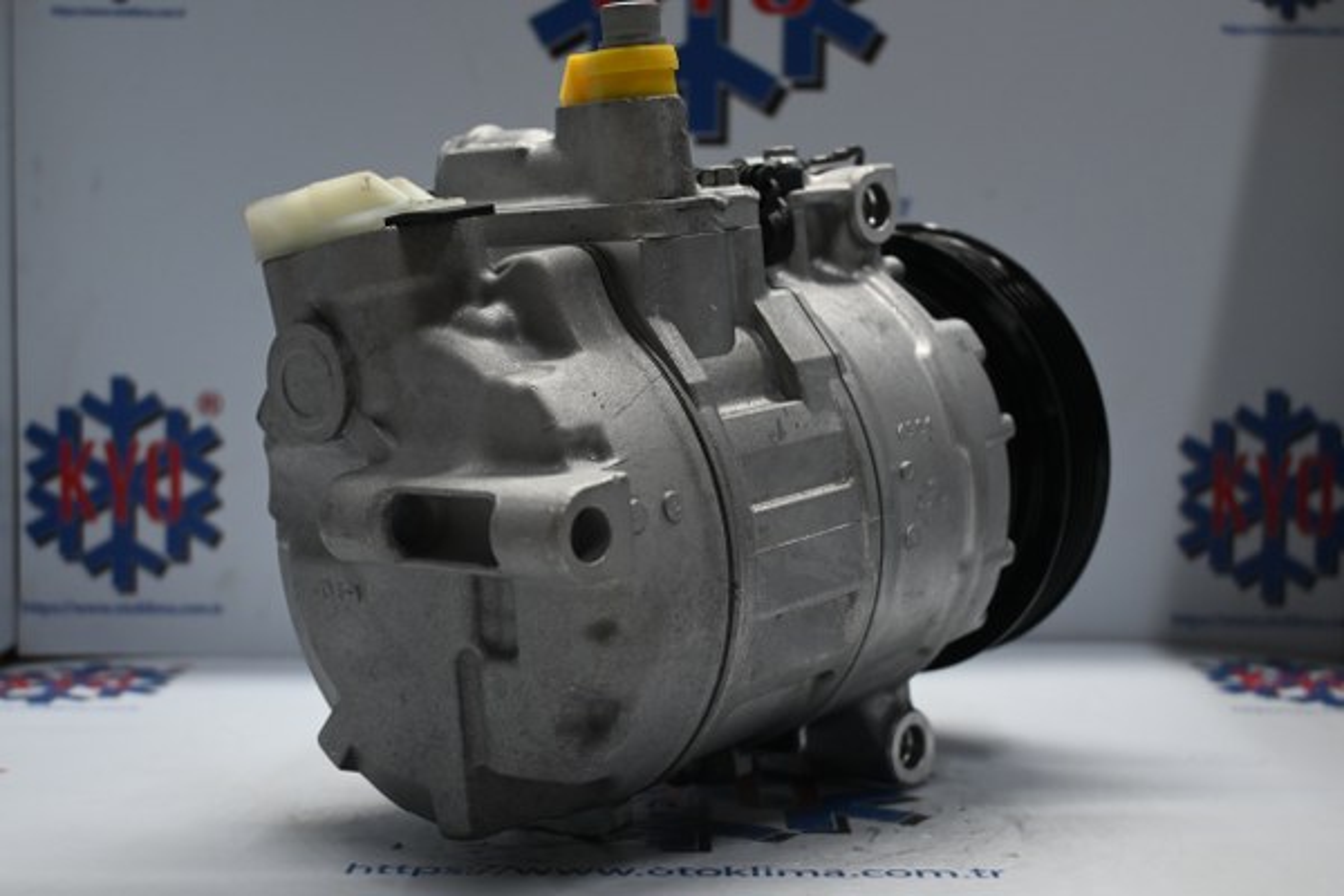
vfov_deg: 25.1
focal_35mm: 54
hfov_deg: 36.9
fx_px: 2016
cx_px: 672
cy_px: 448
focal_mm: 36
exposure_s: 1/60
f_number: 5.3
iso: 720
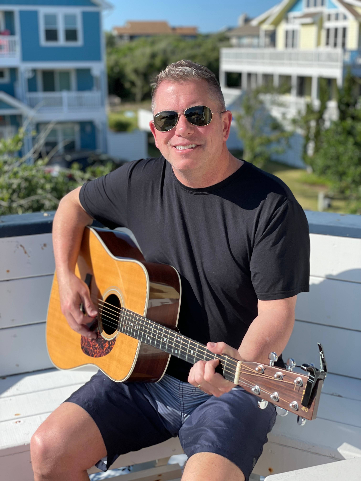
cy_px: 240
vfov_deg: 36.8
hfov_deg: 28.0
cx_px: 180
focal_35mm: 52
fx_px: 723
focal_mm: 6
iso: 25
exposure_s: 1/1261
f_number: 2
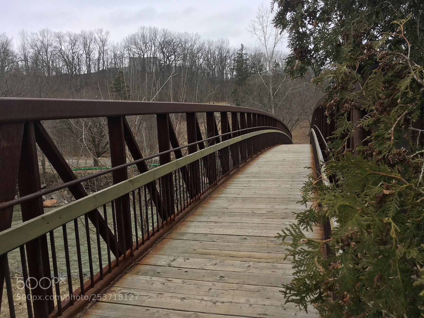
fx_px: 355
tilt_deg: -1.5
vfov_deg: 48.2
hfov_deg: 61.7
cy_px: 159
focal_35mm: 29
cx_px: 212
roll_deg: +1.8
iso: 25
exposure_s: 1/253
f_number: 2.2
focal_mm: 4.15
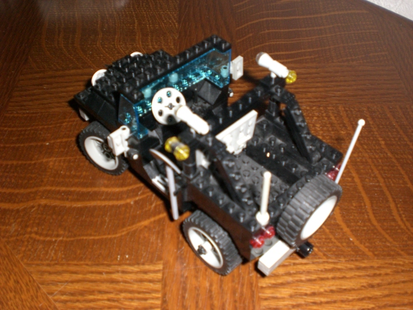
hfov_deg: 49.0
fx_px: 453
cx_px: 206
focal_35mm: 38
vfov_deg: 37.7
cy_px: 155
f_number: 3.1
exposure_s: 1/60
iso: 200
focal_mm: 6.3
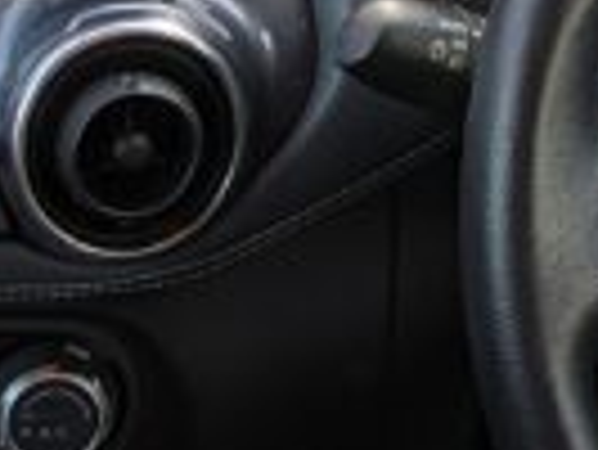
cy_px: 916
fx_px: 3337
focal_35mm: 193
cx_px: -270
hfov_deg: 10.0
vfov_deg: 7.4
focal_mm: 5.43
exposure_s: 1/100
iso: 63
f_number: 1.89
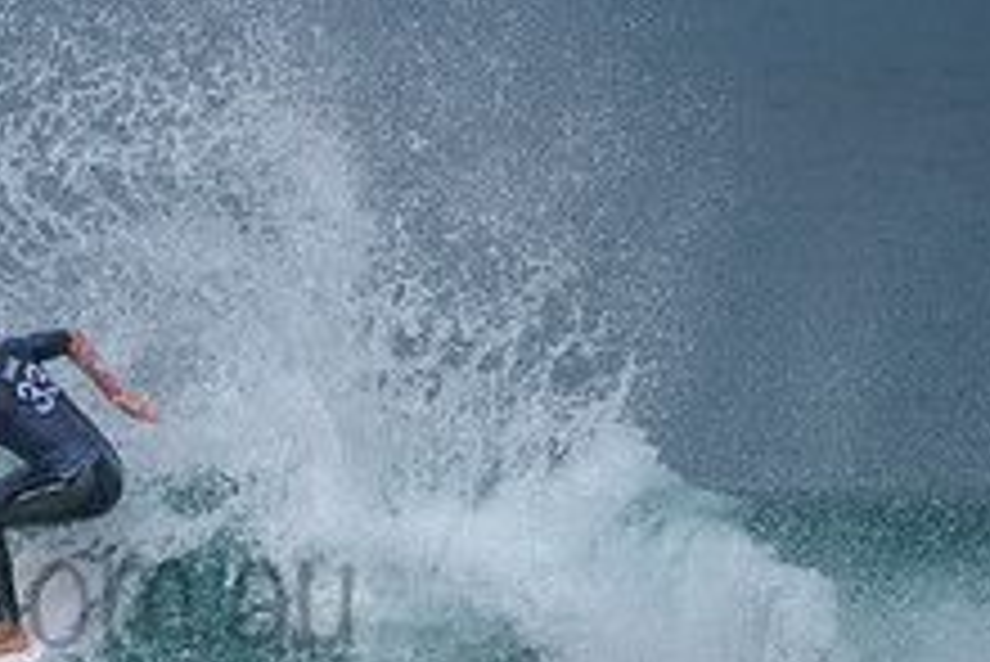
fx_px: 36212
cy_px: 543
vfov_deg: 1.0
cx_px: -122
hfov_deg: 1.6
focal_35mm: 1316
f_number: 5.6
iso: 200
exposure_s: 1/2000
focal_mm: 500
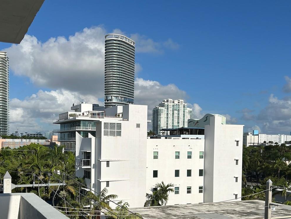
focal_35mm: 42
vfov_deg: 33.9
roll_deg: -0.2
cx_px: 101
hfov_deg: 44.2
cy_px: 156
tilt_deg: -2.5
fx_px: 353
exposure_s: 1/10309
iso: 50
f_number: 1.5
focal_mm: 5.7
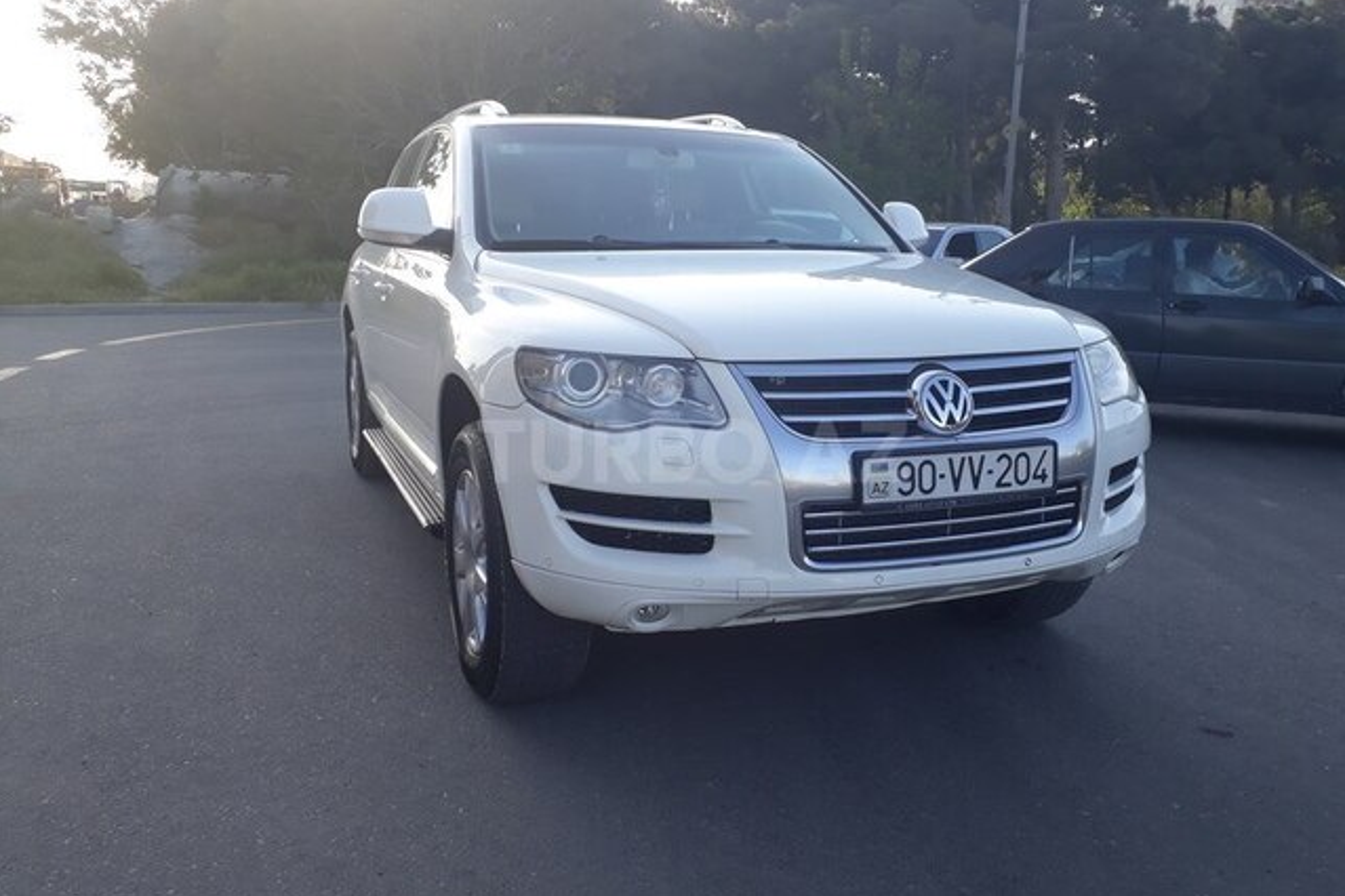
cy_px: 451
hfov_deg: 63.6
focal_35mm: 29
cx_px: 692
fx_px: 1083
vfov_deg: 45.0
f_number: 1.9
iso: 40
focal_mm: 3.6
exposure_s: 1/445
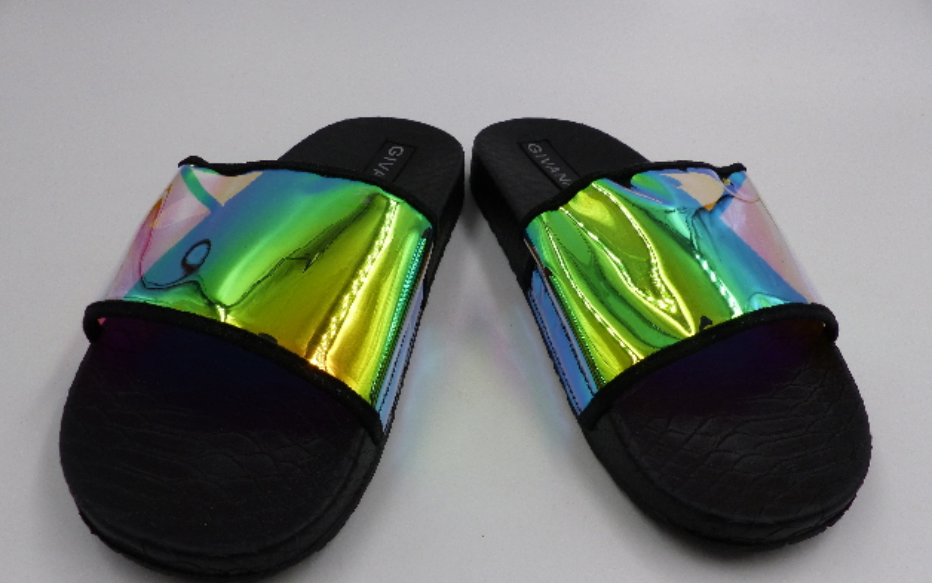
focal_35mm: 27
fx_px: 686
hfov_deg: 68.4
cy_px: 346
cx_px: 469
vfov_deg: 45.8
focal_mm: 4.5
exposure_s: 1/250
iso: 100
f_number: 4
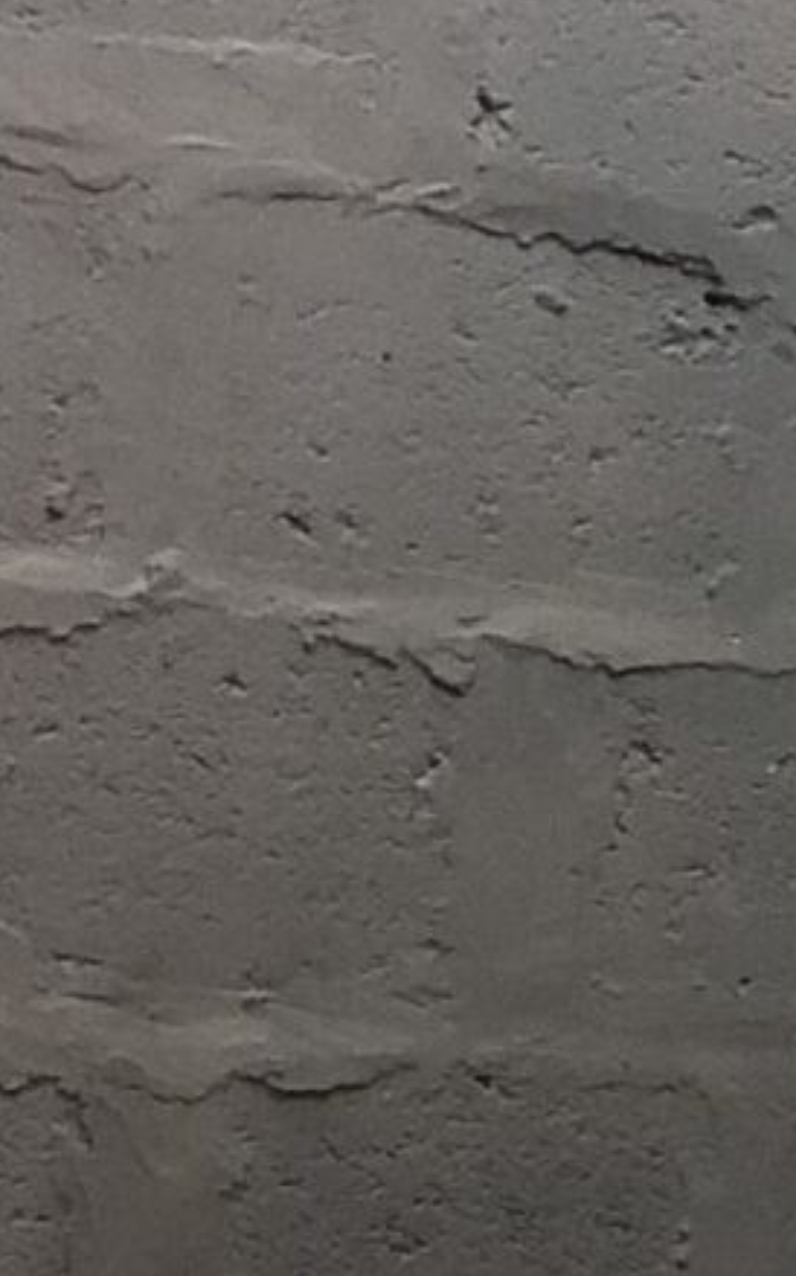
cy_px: 2023
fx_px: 6011
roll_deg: -0.8
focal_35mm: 173
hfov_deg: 6.8
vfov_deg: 11.5
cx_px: 2408
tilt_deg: -5.9
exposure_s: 1/17
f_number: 1.8
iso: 64
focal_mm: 3.99
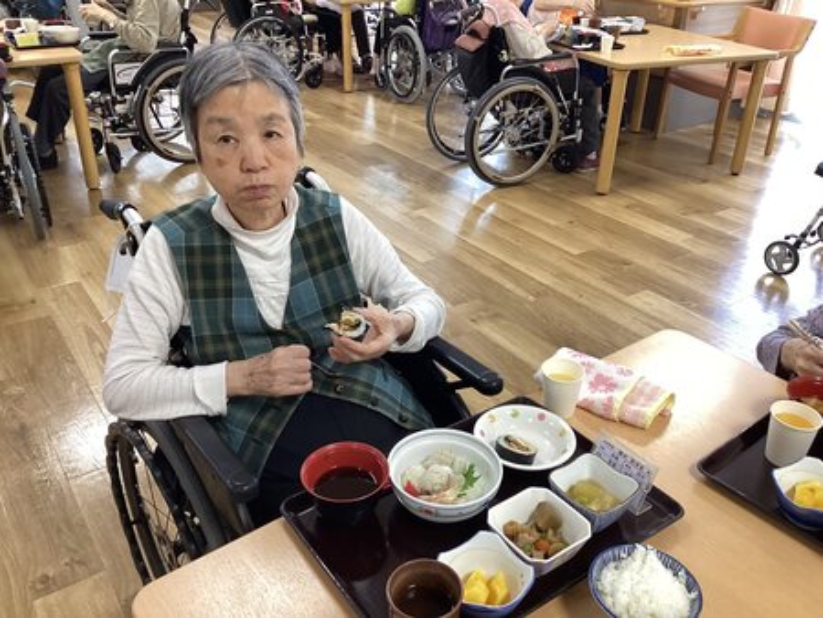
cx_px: 412
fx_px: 737
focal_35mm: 31
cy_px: 309
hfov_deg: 58.3
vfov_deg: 45.5
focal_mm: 3.3
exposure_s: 1/50
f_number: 2.4
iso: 200
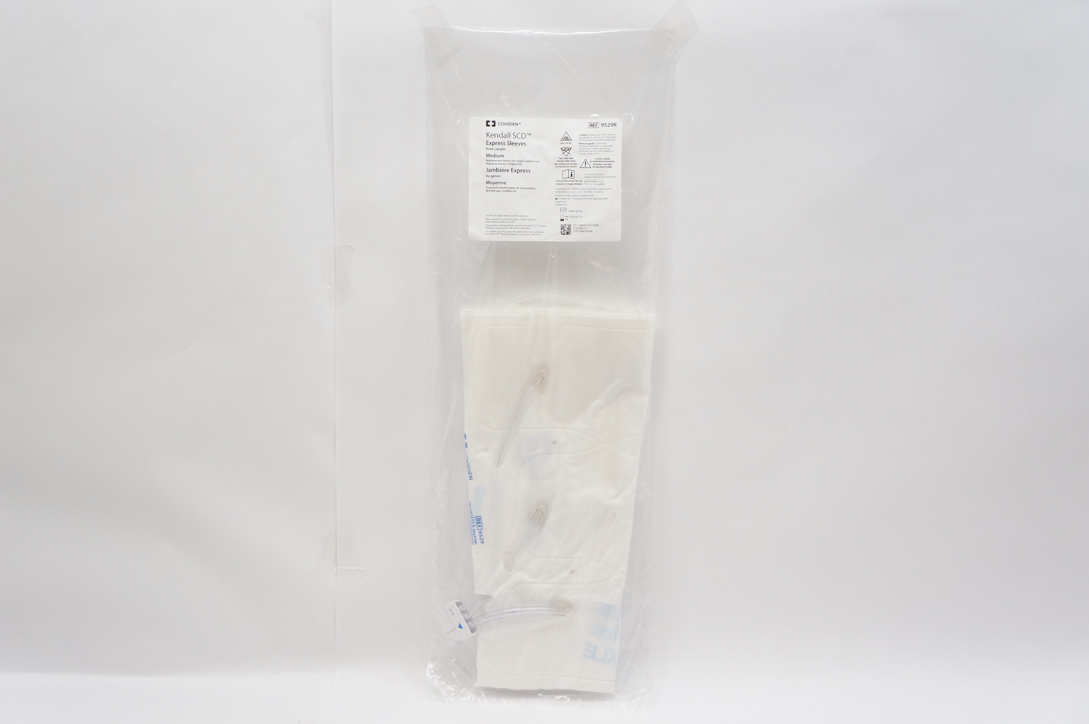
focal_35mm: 40
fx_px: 1224
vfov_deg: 32.9
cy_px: 362
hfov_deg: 48.0
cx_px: 544
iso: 400
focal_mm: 27
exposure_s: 1/80
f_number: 5.6
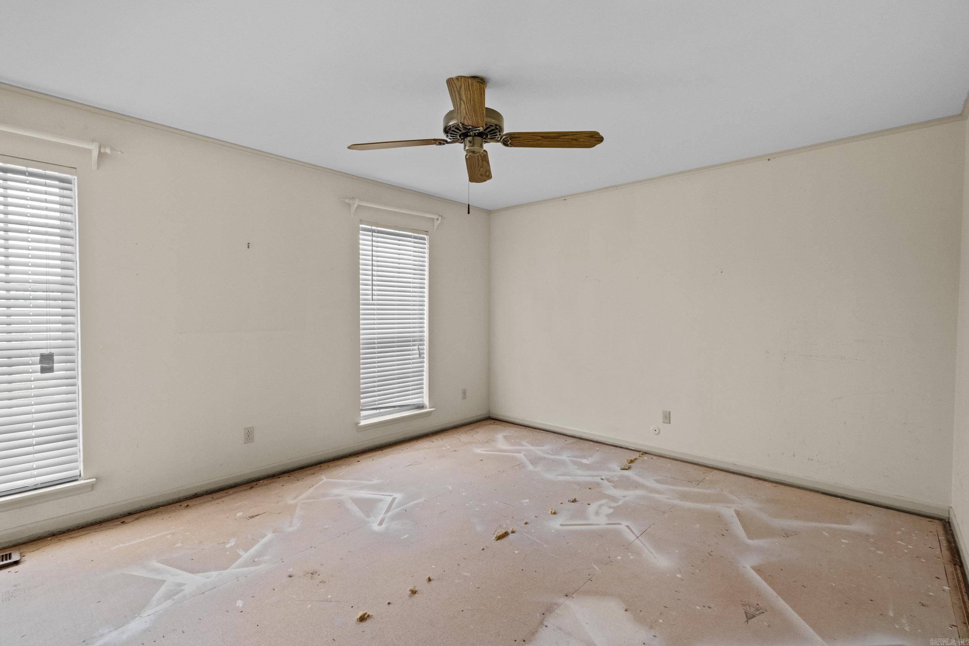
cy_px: 323
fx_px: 431
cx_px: 484
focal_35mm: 16
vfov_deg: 73.8
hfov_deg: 96.7
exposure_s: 1/2.5
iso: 800
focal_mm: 10.5
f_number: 8
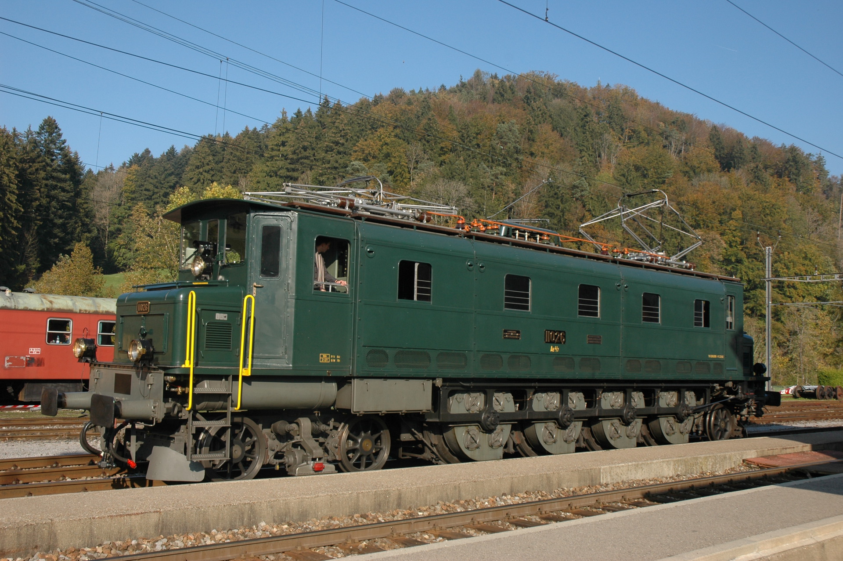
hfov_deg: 51.3
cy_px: 280
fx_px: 877
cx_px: 422
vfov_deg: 35.4
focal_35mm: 38
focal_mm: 25
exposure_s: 1/320
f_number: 9
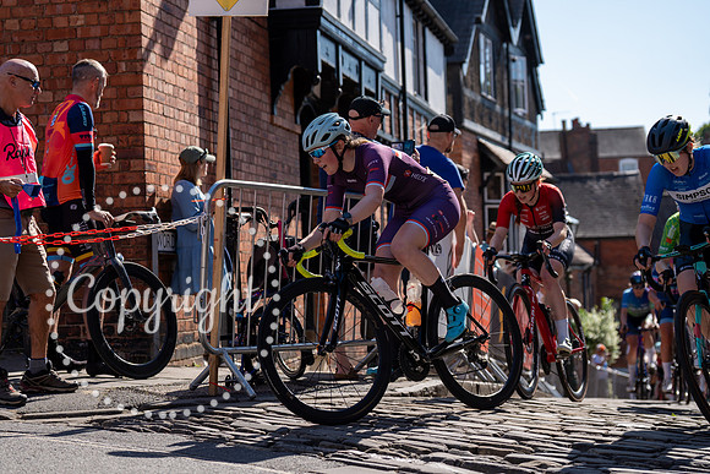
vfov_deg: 19.5
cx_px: 355
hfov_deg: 28.8
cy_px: 237
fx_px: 1381
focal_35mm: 70
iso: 100
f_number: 3.5
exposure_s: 1/1000
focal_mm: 70
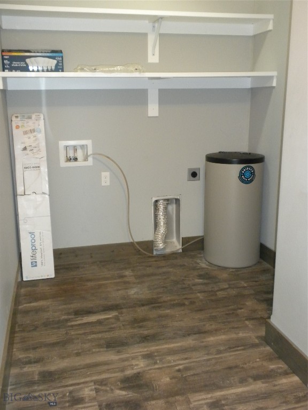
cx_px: 154
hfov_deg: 38.7
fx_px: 439
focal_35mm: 37
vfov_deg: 50.1
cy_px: 205
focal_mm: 6.6
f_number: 3.5
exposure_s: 1/30
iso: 400
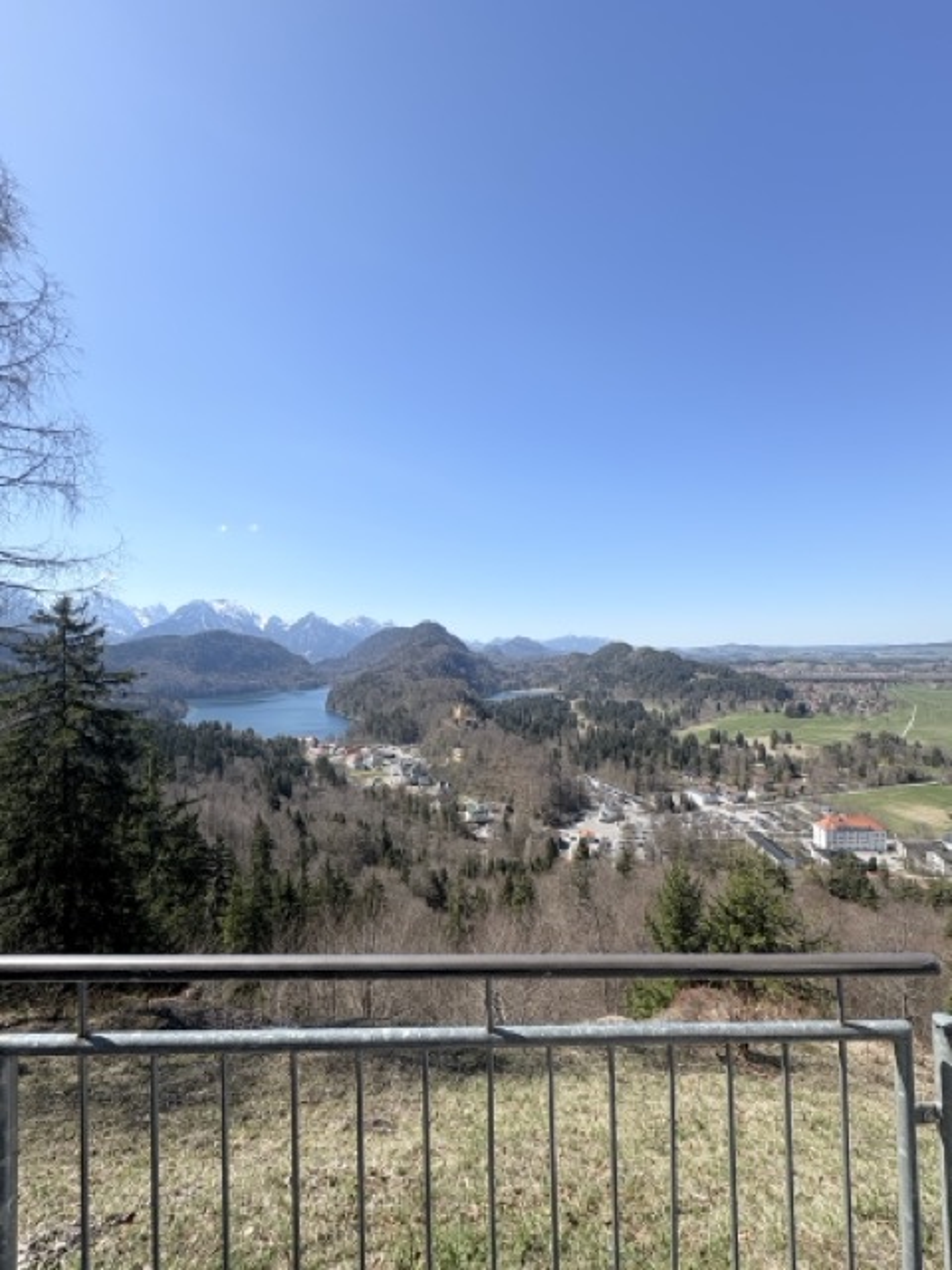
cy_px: 635
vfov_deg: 102.1
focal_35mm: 14
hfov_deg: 85.7
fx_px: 513
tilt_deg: +1.9
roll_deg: +1.3
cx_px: 476
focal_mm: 2.22
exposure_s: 1/1832
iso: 50
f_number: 2.2
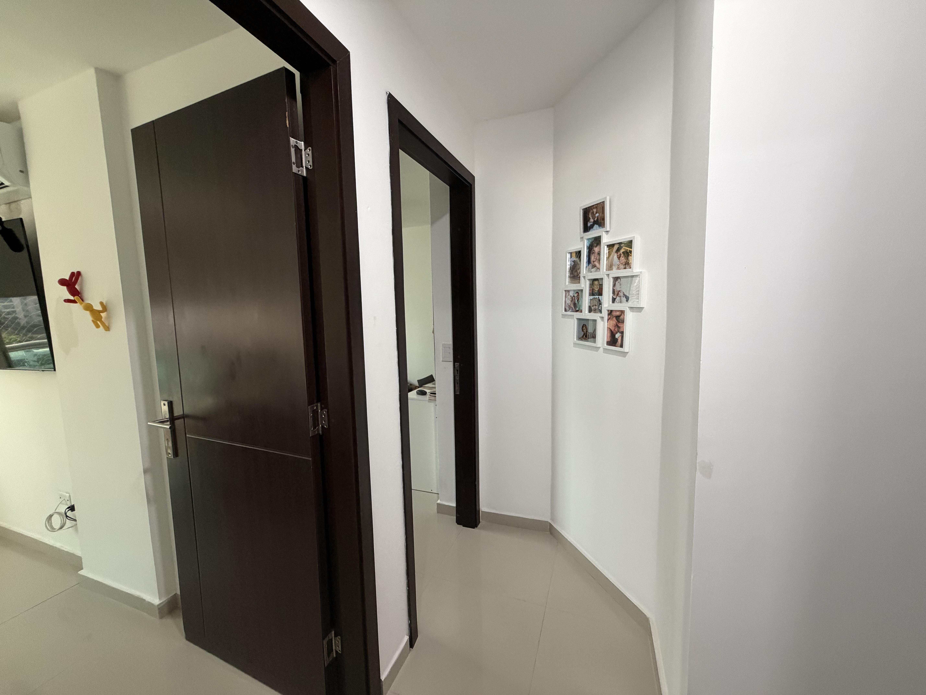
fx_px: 375
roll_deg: +2.0
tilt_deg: -5.2
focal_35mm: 14
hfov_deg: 102.1
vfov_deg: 85.7
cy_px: 348
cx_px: 463
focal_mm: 2.22
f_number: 2.2
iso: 400
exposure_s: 1/60
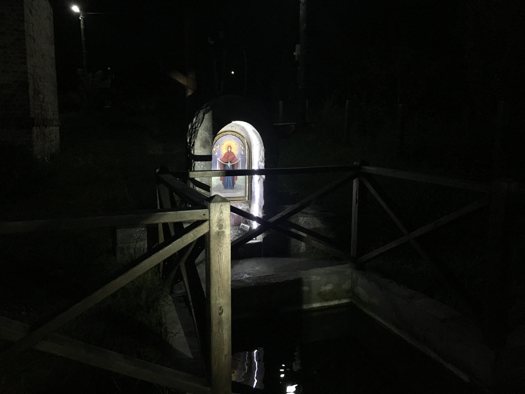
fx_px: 440
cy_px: 197
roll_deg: +0.7
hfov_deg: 61.7
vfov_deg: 48.2
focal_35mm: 29
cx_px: 262
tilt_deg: -10.1
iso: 250
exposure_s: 1/33
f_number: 2.2
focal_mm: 4.15
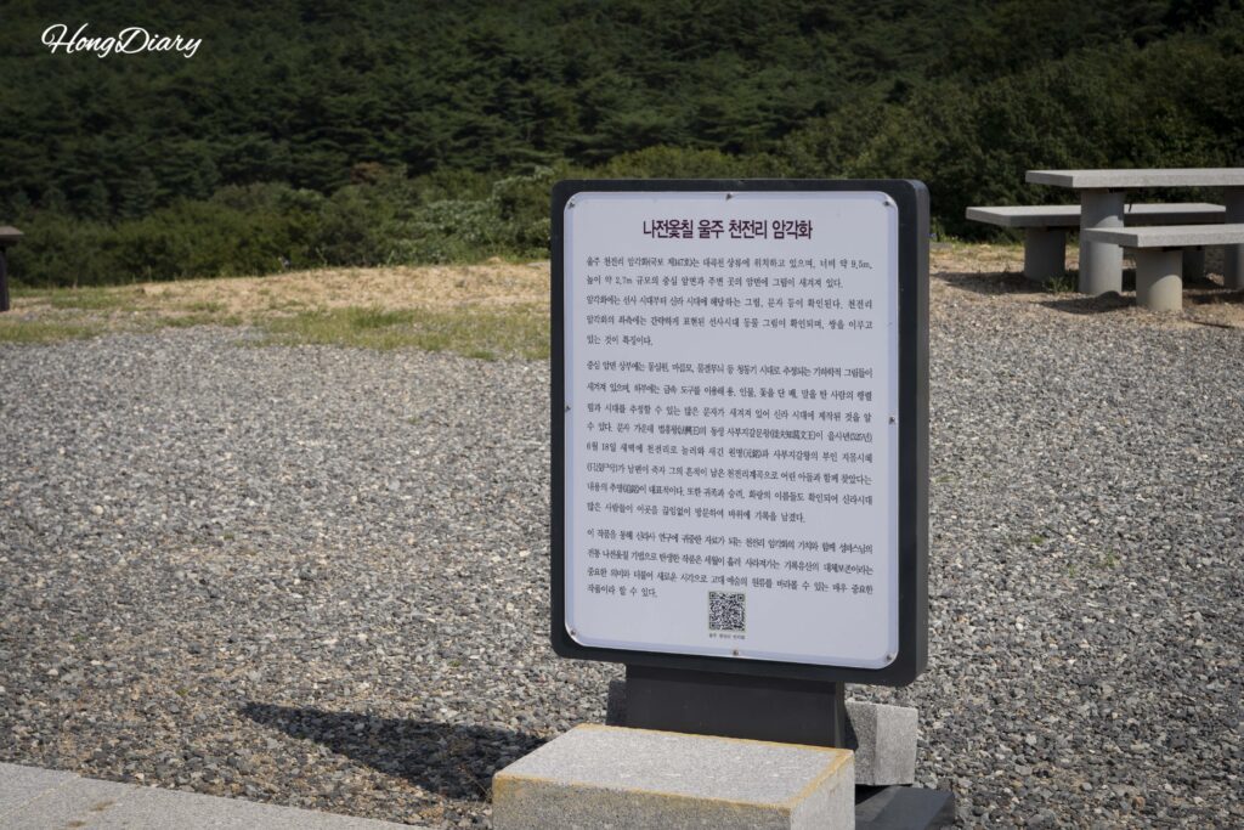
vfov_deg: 22.6
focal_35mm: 60
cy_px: 415
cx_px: 622
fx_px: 2073
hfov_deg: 33.4
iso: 100
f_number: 9
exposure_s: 1/400
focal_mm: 60
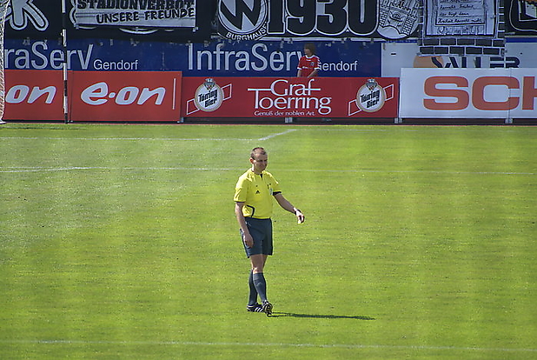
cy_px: 180
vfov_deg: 3.1
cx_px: 268
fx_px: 6722
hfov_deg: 4.6
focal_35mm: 450
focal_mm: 300
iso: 200
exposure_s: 1/500
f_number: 5.6
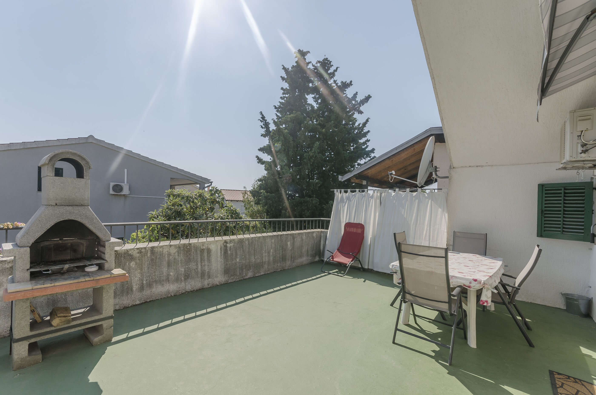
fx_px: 248
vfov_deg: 77.1
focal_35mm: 15
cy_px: 198
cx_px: 298
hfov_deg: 100.5
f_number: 10
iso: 100
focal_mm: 10
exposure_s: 1/200
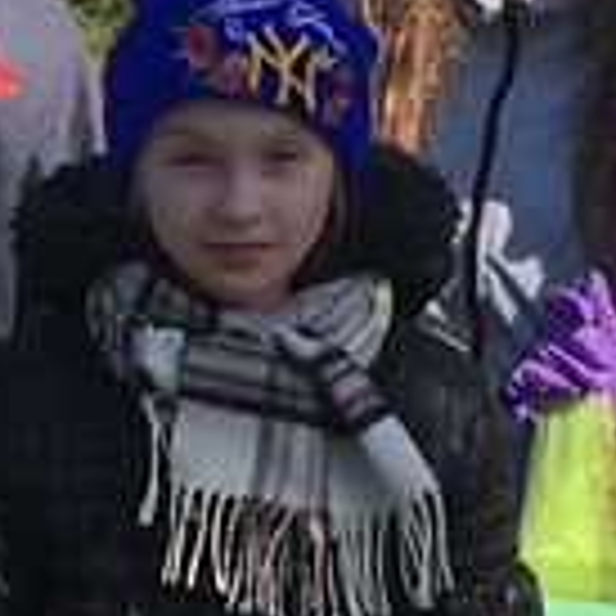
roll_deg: +1.1
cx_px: 45
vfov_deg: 9.0
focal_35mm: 192
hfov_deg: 9.1
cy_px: 674
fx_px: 3866
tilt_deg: -13.0
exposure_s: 1/999
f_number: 2.2
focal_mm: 4.15
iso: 25
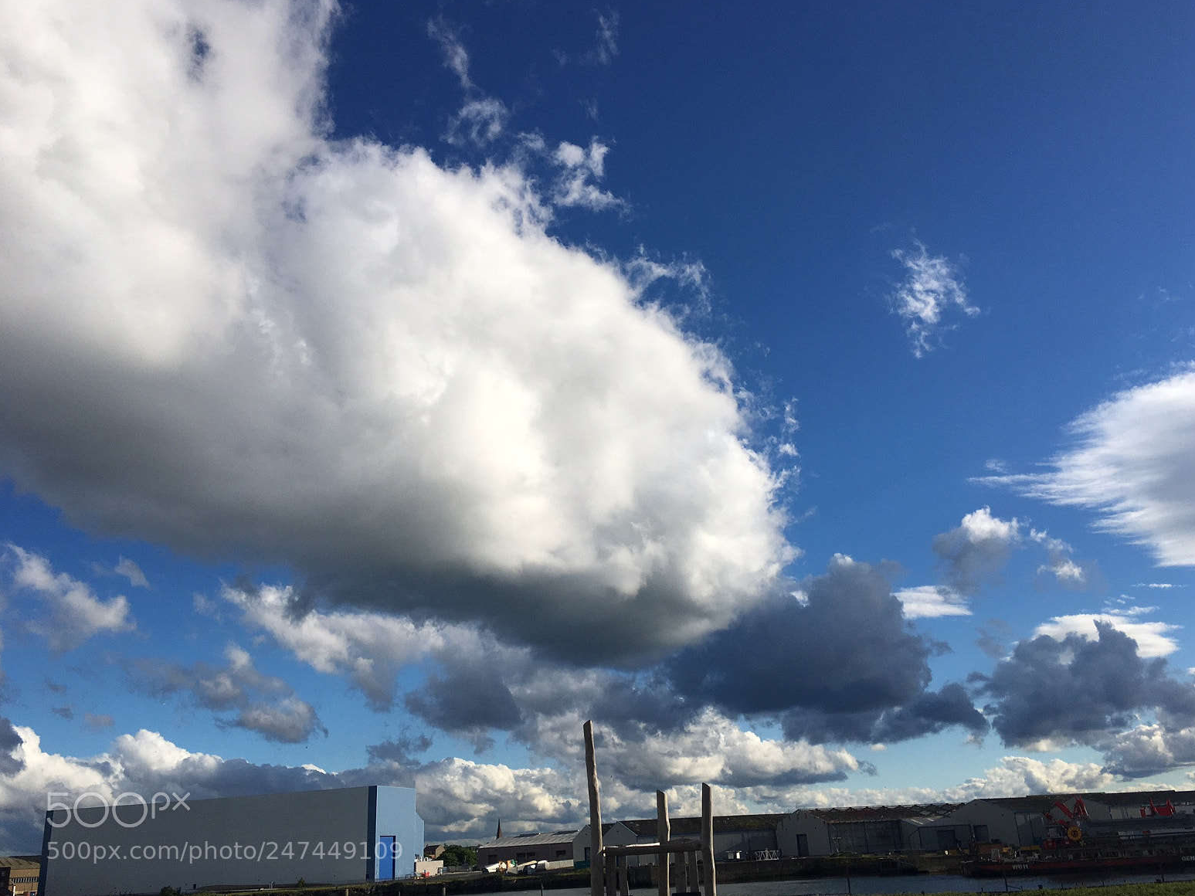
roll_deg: +2.9
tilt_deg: +21.5
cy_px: 448
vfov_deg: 46.8
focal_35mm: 30
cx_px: 616
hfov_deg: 60.0
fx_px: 1036
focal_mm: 4.15
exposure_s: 1/3205
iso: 25
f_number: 2.2
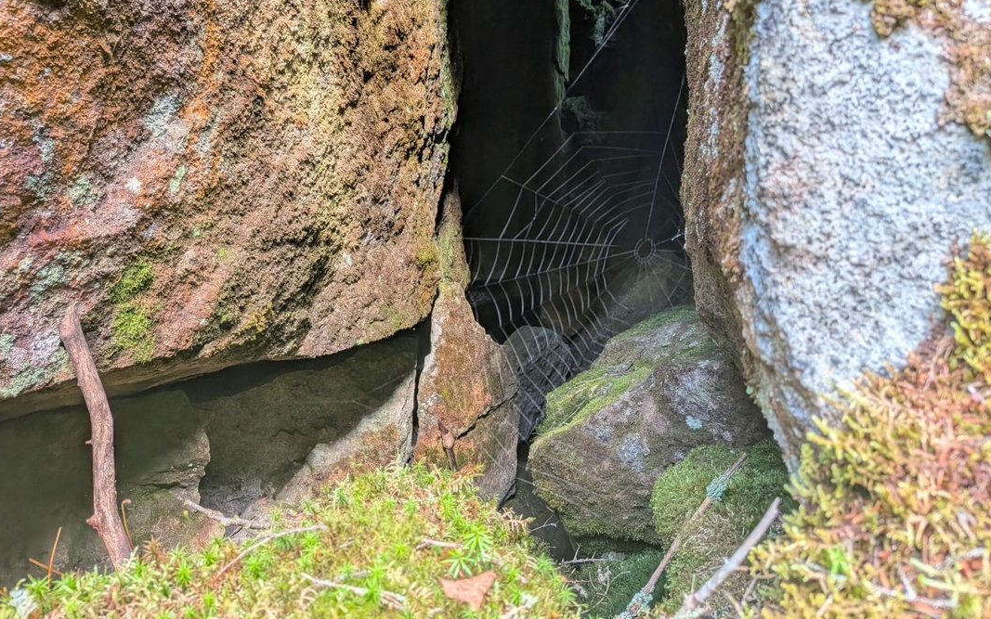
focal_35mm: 26
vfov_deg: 47.3
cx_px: 494
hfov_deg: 70.4
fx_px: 702
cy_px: 244
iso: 61
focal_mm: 4.53
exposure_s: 1/90
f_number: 1.7
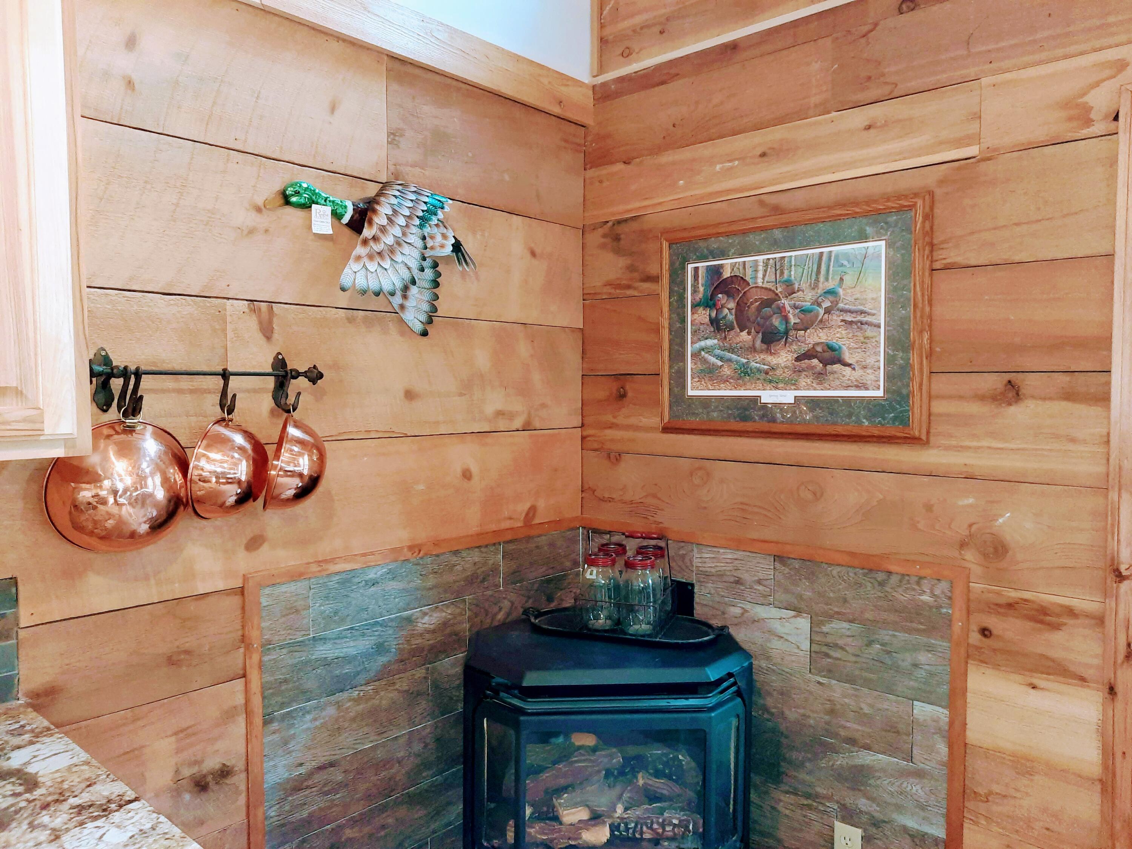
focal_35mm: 25
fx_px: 818
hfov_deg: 69.4
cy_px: 424
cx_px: 566
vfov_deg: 54.9
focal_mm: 4.6
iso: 250
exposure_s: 1/30
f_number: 2
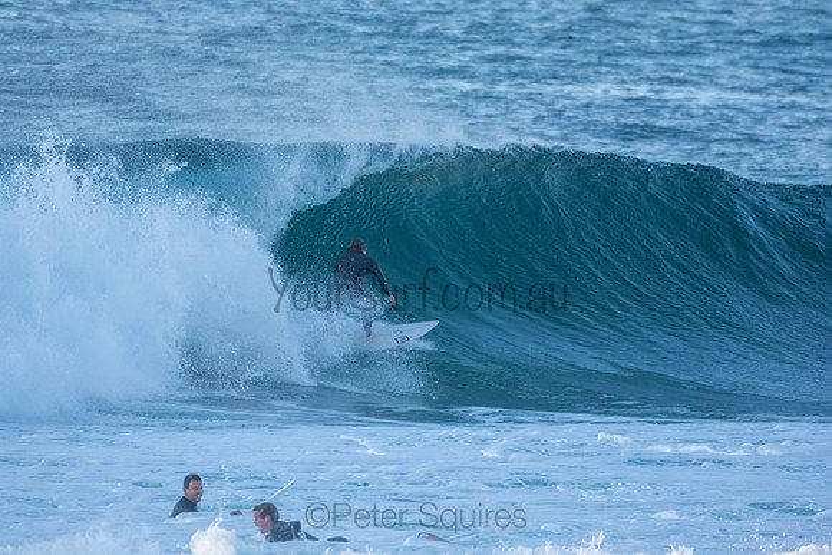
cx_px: 416
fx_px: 17337
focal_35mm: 750
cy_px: 278
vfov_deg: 1.8
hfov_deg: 2.7
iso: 1000
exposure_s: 1/1600
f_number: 5.6
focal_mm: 500
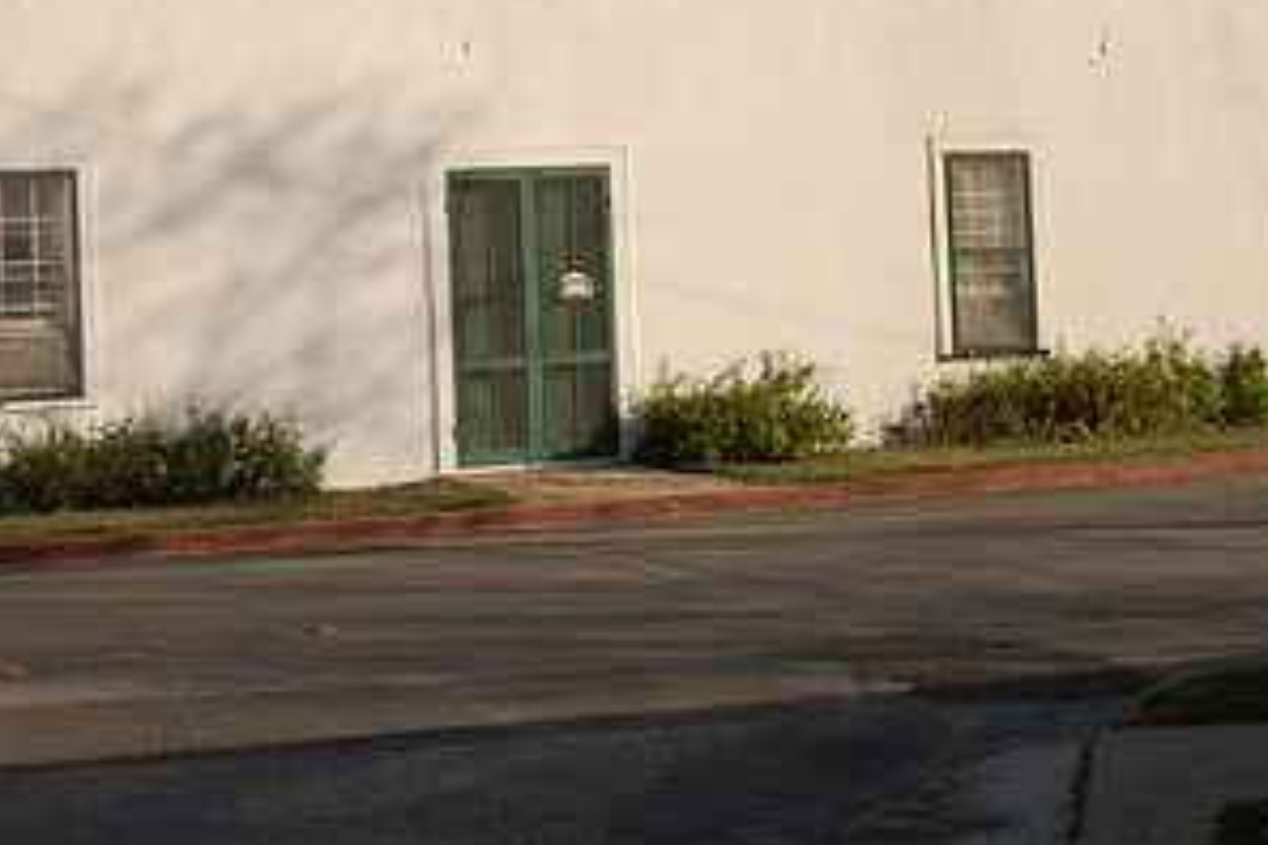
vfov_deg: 16.4
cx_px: 448
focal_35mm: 82
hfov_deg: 24.7
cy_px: 47
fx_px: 2888
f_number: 11
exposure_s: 1/500
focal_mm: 28
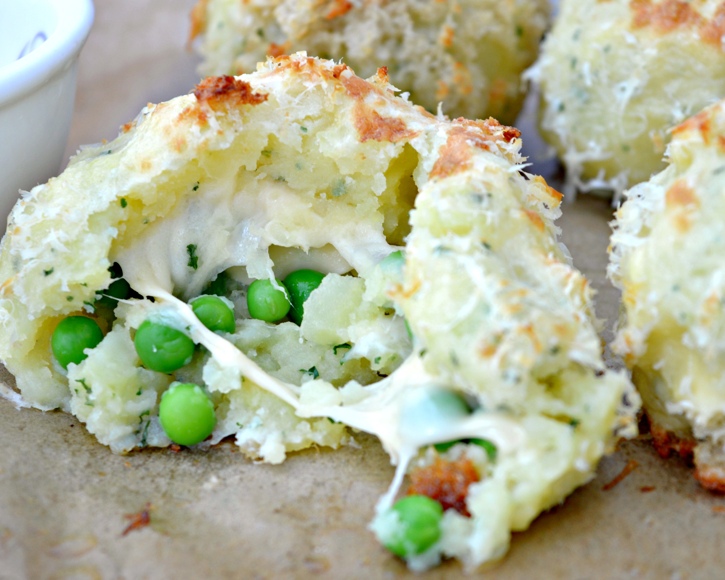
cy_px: 291
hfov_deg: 20.5
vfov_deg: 16.4
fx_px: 2008
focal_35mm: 94
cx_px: 379
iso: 200
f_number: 5.6
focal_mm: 55
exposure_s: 1/15
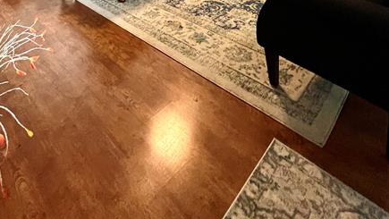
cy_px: -115
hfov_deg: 72.7
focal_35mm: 25
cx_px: 144
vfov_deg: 28.3
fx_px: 258
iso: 400
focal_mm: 1.57
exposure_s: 1/60
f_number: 1.8
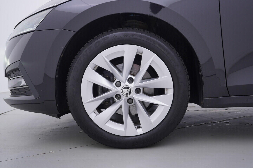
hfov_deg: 53.1
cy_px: 84
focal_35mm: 36
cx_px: 126
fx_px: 253
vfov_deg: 36.9
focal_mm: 24
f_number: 4
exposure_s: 1/80
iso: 125
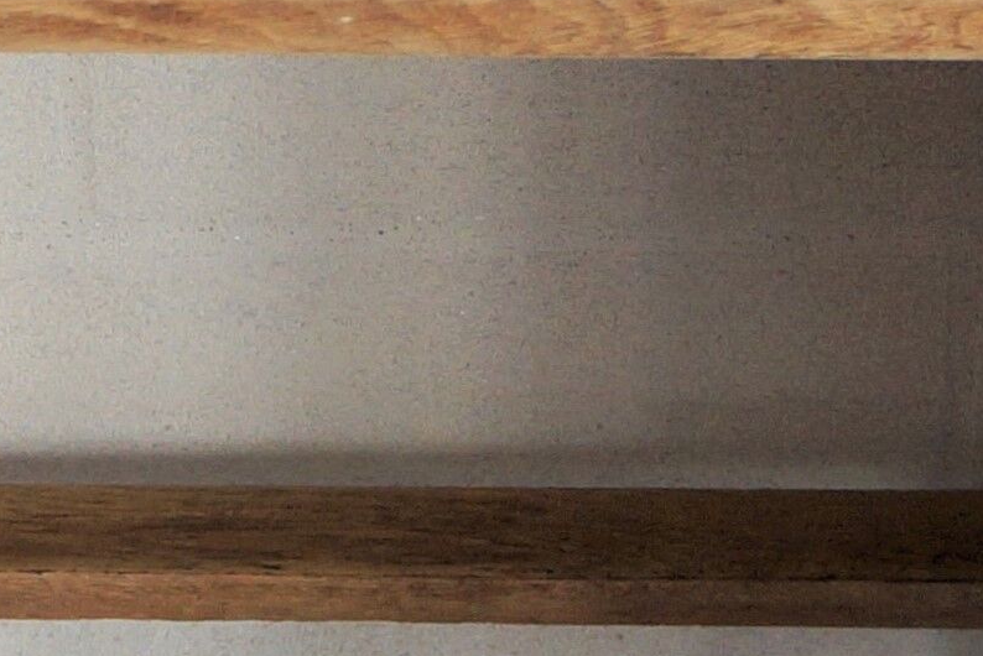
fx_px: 5080
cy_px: 58
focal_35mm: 186
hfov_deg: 11.0
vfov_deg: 7.4
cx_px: 748
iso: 320
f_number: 4
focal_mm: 20
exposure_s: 1/160
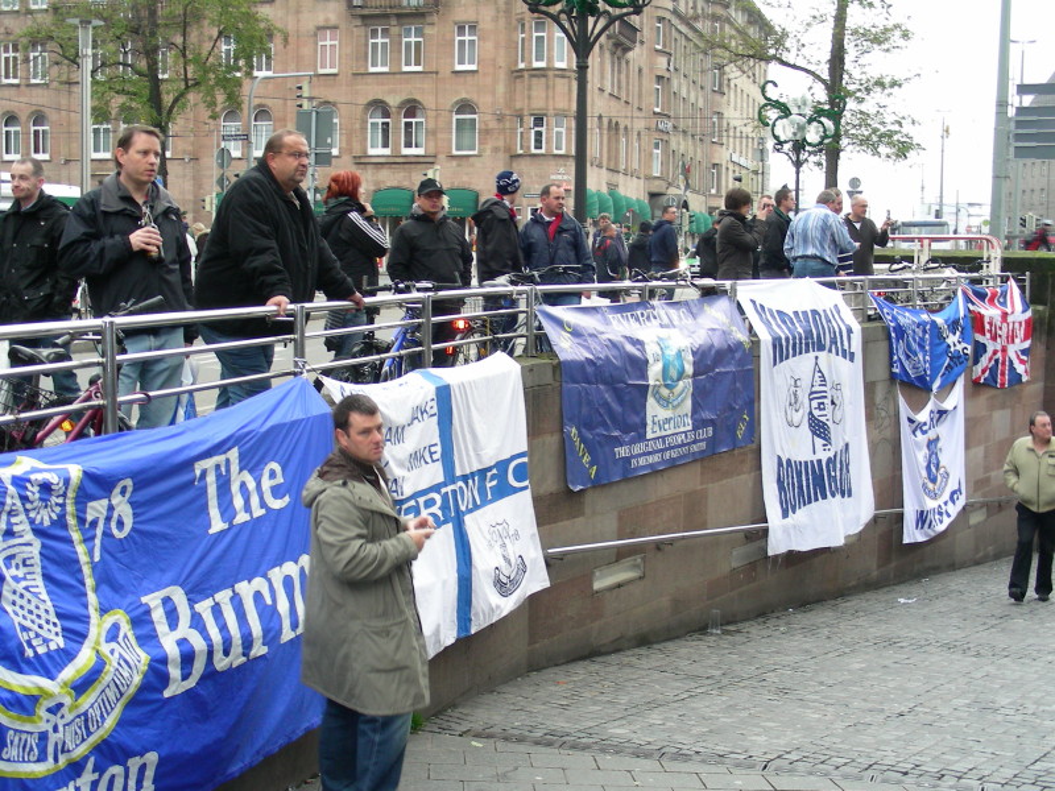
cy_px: 396
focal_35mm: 53
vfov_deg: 27.5
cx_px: 528
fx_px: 1615
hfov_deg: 36.2
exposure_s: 1/30
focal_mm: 8.8
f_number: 3.5
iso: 86
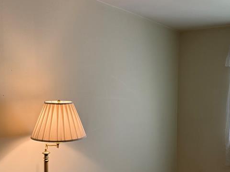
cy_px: 128
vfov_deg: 28.1
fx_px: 339
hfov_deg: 37.5
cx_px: 119
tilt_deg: -4.9
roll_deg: -0.1
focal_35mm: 51
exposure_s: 1/60
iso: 160
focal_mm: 6.76
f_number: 1.78
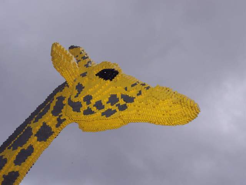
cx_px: 123
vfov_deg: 23.3
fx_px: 448
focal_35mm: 63
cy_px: 92
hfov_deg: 30.7
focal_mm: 13.3
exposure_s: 1/700
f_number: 3.4
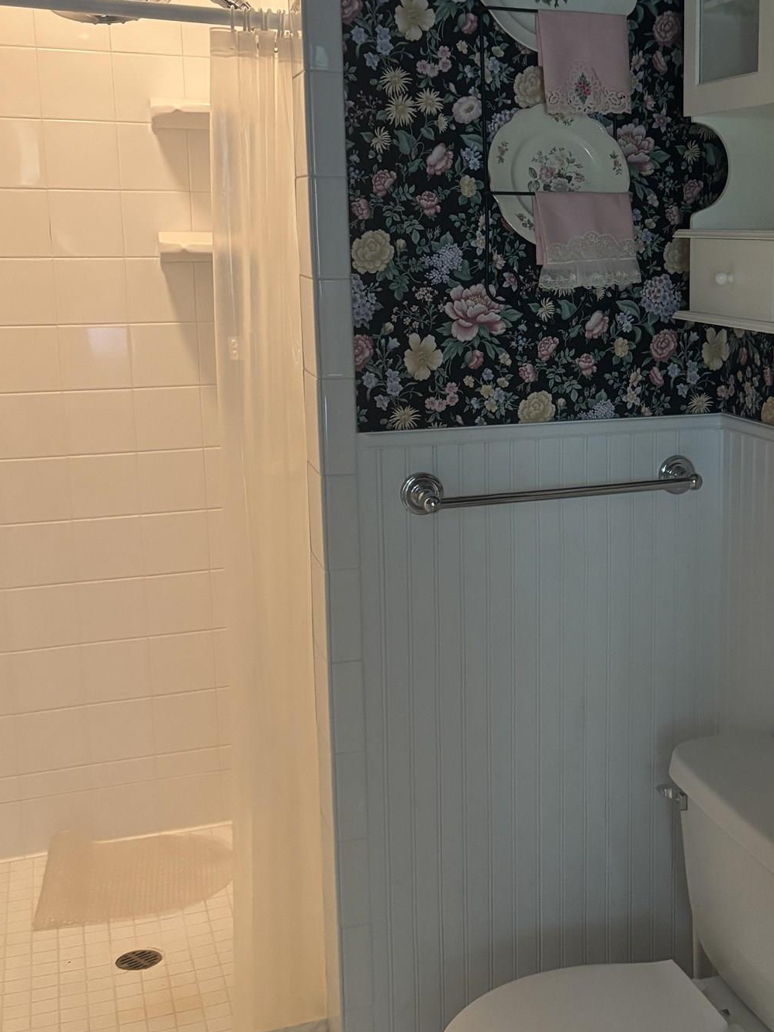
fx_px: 1342
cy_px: 464
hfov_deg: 31.2
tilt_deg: -10.3
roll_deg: -0.4
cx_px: 642
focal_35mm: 45
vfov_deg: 42.0
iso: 640
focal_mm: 5.96
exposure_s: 1/30
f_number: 1.6
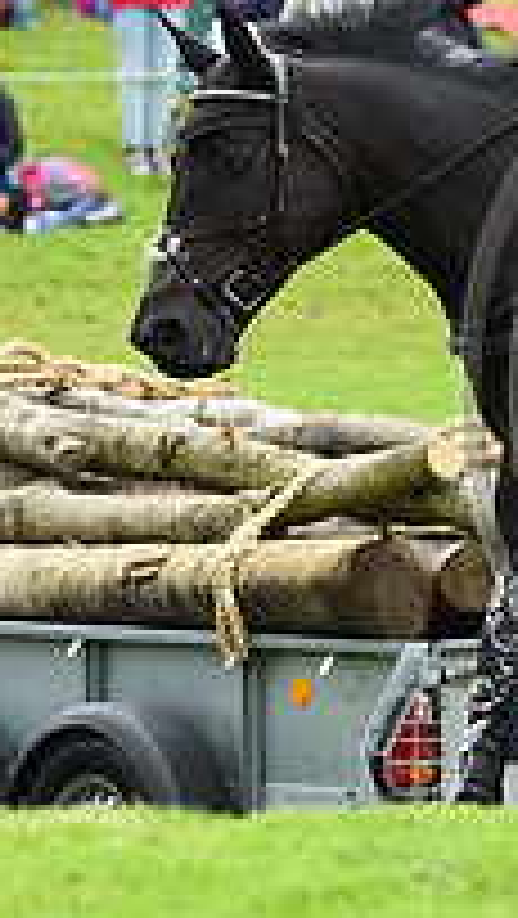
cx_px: 923
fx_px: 11945
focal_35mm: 490
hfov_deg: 2.5
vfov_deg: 4.4
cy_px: 324
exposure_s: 1/1250
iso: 900
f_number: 5.6
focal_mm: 165
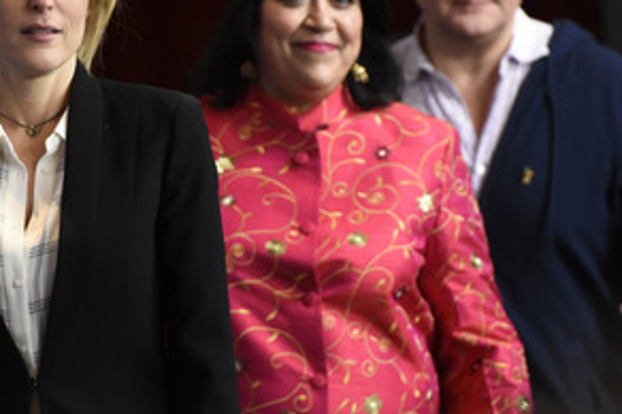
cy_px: 100
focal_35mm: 464
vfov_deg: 3.0
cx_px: 248
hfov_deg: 4.4
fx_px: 8008
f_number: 3.5
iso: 1600
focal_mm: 200
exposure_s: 1/320
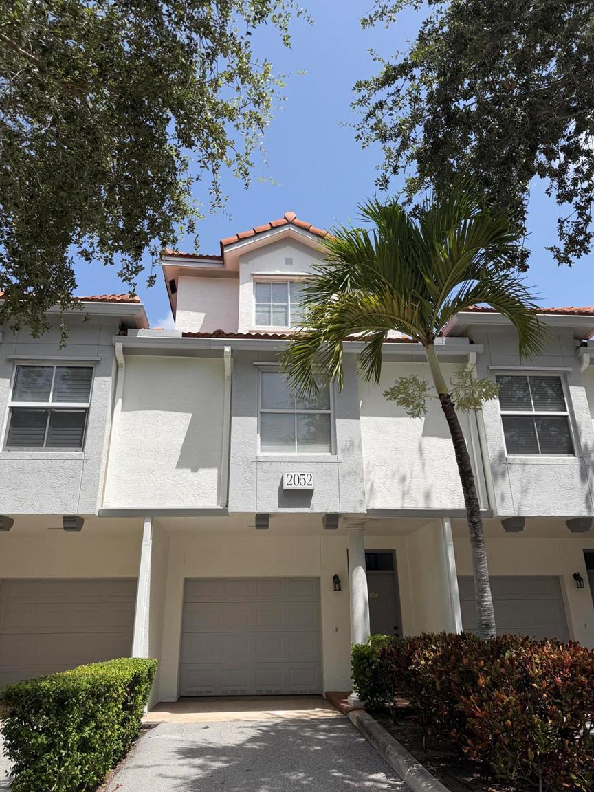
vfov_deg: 69.4
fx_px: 572
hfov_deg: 54.9
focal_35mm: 25
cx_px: 295
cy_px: 394
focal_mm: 6.76
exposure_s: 1/4673
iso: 80
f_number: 1.78
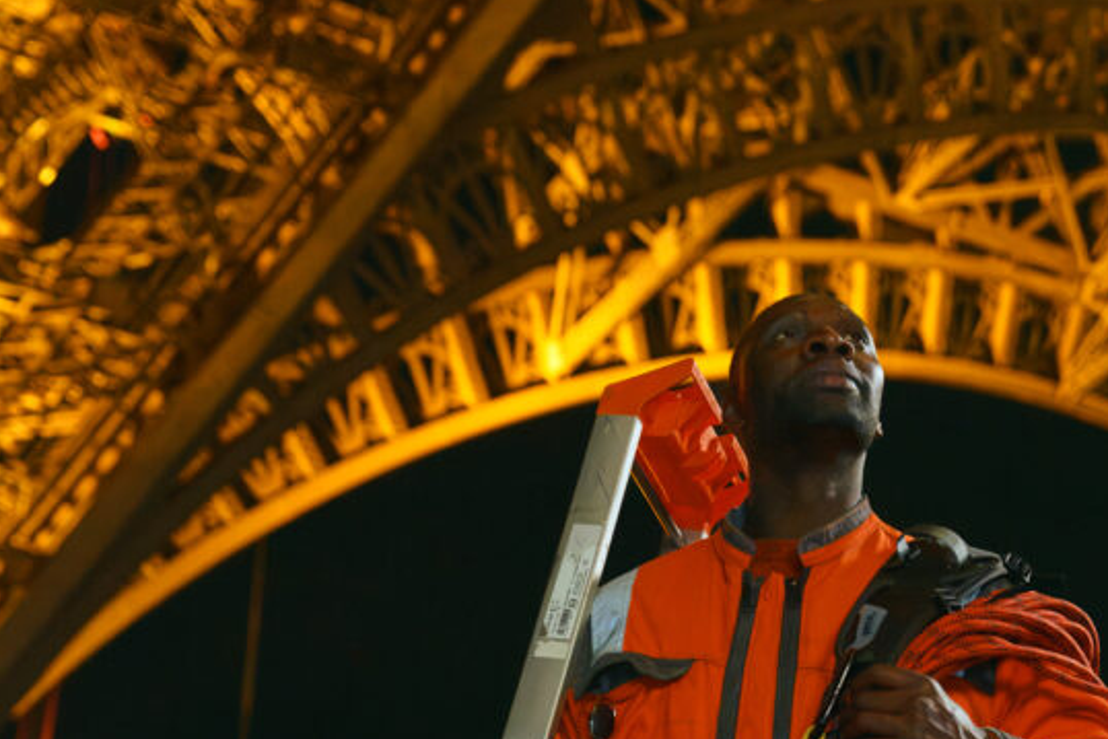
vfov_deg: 16.9
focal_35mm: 80
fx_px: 2463
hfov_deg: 25.0
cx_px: 857
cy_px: 629
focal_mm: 42
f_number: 2.8
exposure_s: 1/200
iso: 5000
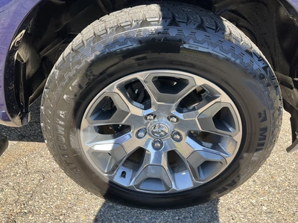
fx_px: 250
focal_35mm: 29
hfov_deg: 61.7
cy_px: 112
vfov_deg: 48.2
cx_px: 149
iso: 25
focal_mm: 3
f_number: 1.8
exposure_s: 1/284
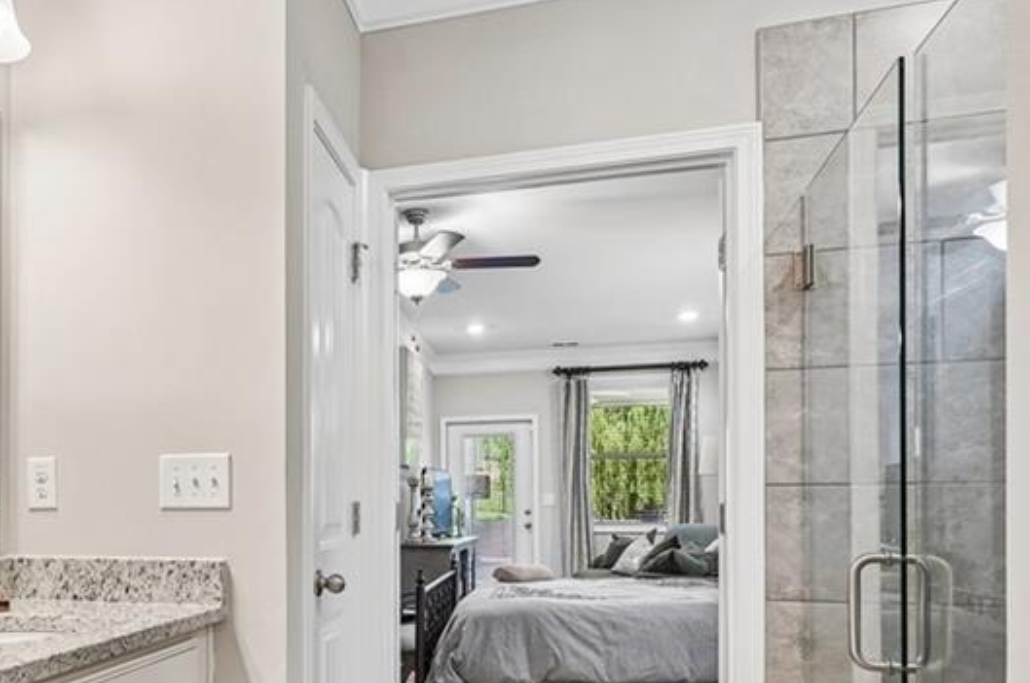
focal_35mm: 31
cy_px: 501
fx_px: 886
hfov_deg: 57.2
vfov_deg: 41.1
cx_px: 251
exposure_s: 1/25
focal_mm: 16
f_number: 8
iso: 800
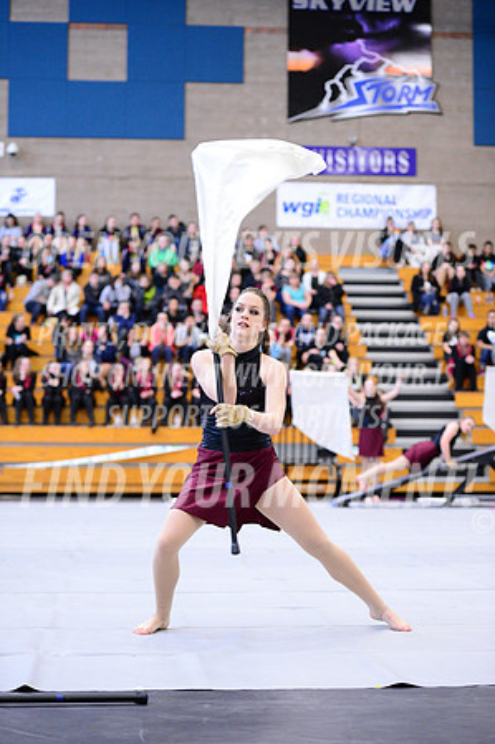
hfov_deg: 19.4
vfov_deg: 28.9
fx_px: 1447
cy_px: 372
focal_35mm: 70
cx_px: 248
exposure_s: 1/320
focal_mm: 70
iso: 6400
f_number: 2.8
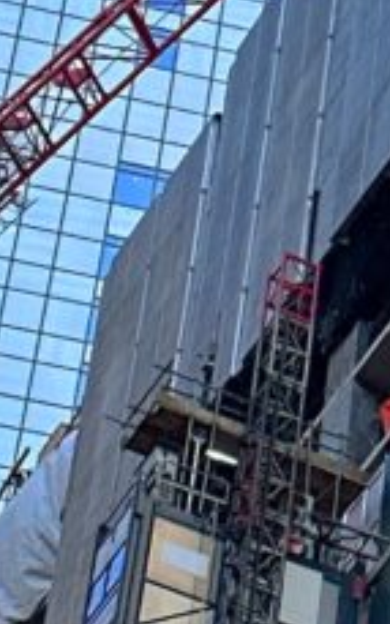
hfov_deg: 5.7
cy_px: 147
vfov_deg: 9.2
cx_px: 717
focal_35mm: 228
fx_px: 3880
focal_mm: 6.86
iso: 64
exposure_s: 1/1953
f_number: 1.78
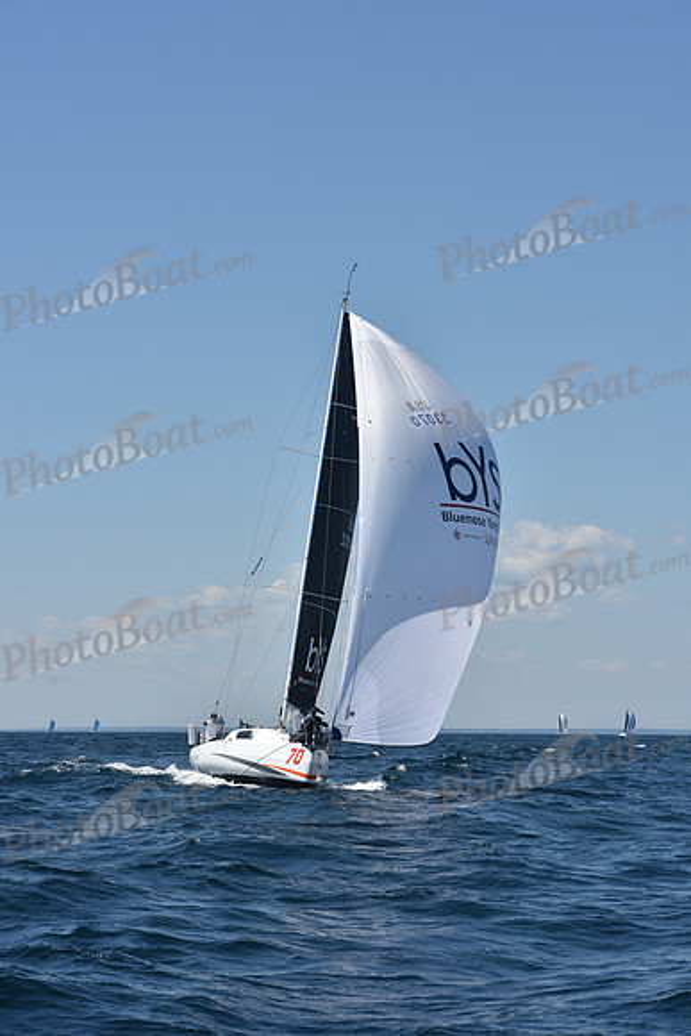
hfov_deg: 14.9
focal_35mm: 92
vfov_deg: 22.1
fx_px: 2647
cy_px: 518
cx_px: 346
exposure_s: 1/1000
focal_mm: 92
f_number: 9
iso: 200
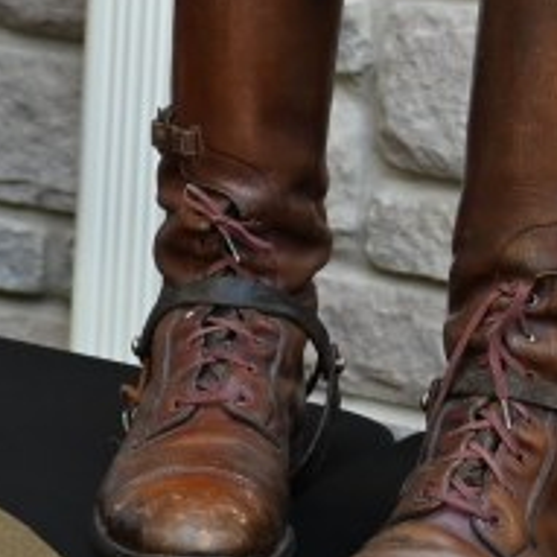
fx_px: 3259
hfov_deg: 8.6
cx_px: -910
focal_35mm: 179
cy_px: 122
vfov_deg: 9.7
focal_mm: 28
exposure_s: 1/160
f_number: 4
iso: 400
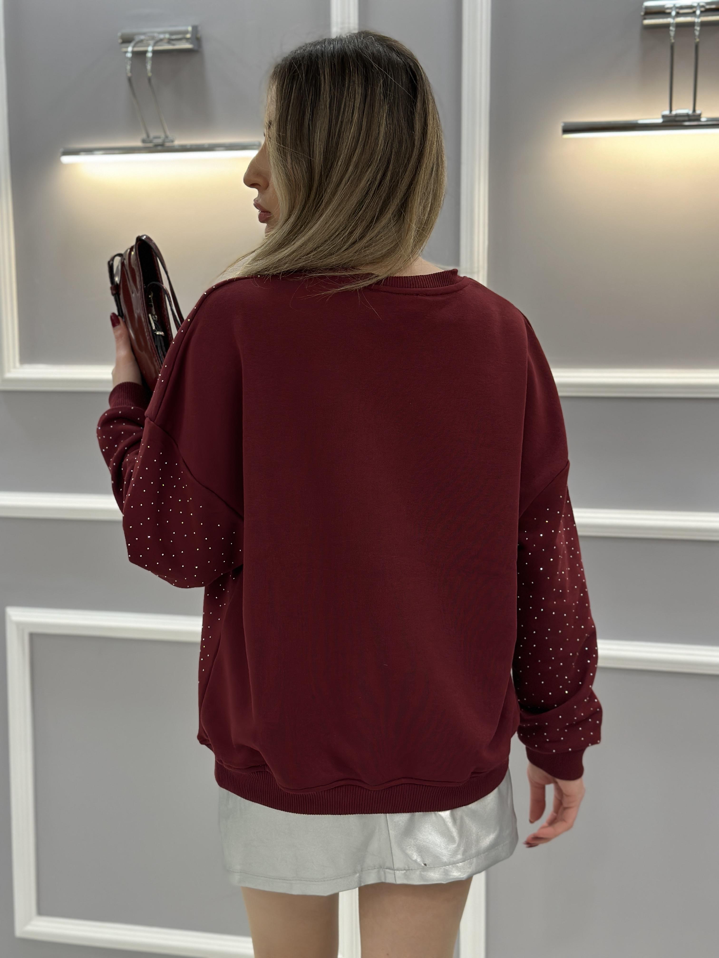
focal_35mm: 48
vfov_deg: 39.7
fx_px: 1329
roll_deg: -0.2
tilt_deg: -9.2
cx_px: 360
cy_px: 479
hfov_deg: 30.3
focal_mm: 6.86
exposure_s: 1/100
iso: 125
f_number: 1.78
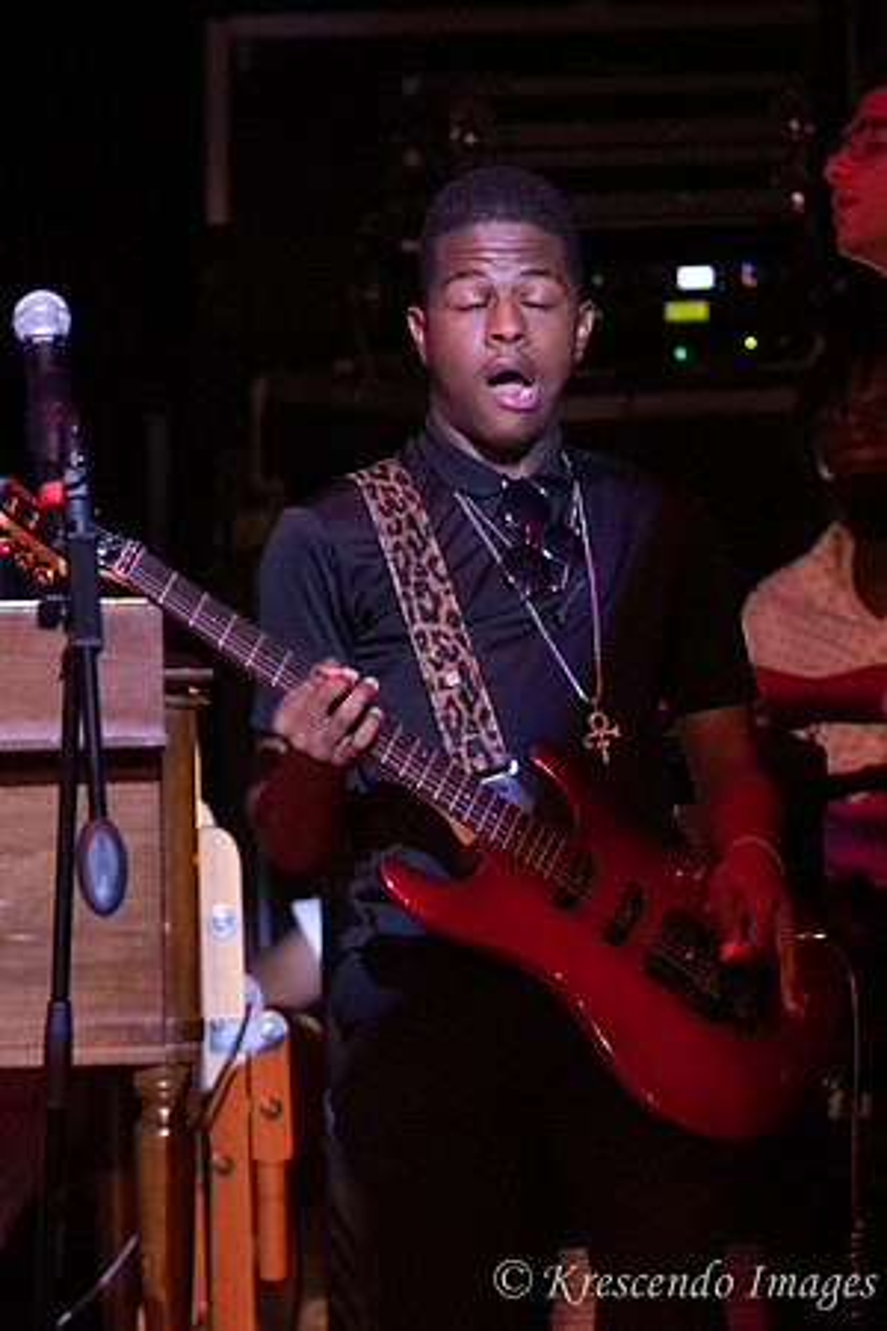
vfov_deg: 8.7
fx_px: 8734
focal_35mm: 236
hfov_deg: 5.8
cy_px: 648
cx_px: 497
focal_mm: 102
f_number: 2.8
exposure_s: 1/200
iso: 3200
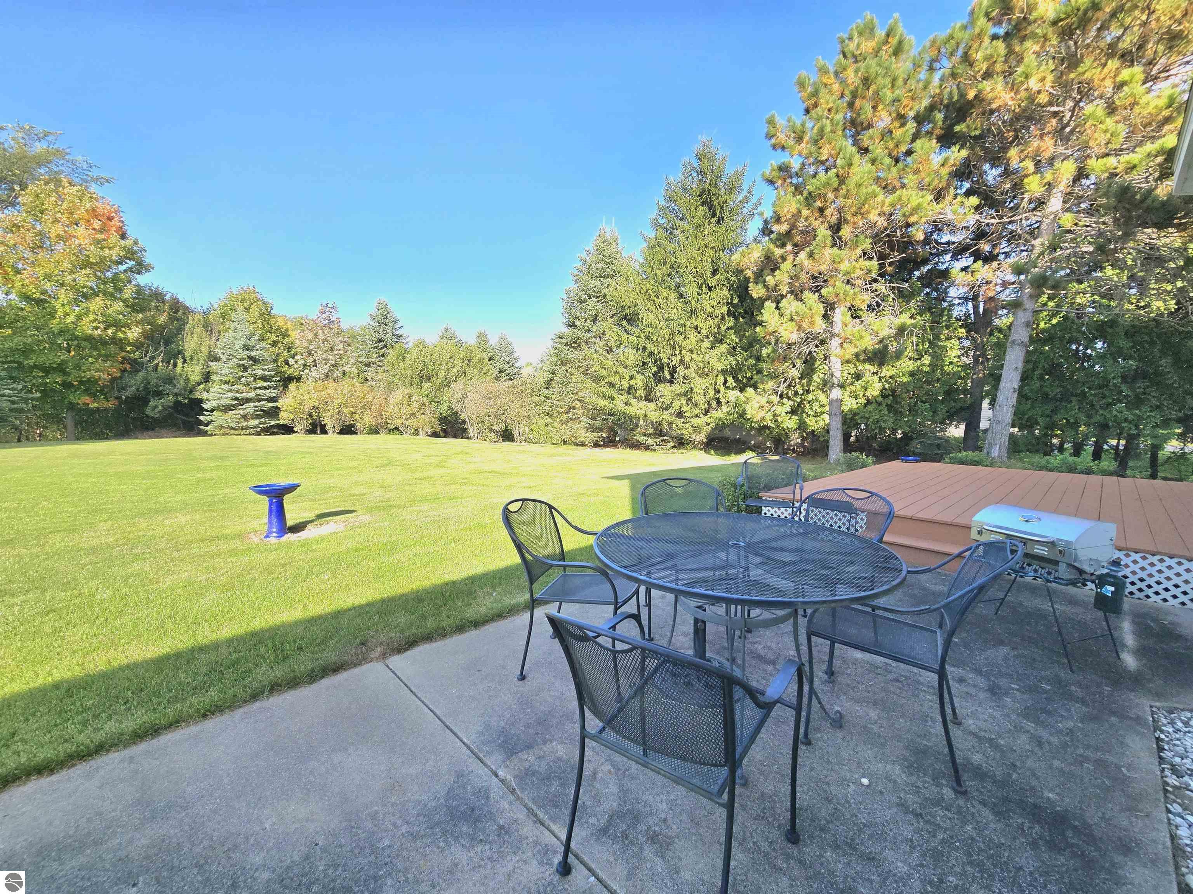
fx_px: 448
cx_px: 596
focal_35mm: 13
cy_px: 447
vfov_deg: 89.9
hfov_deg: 106.2
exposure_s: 1/1000
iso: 50
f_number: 2.2
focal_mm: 2.2
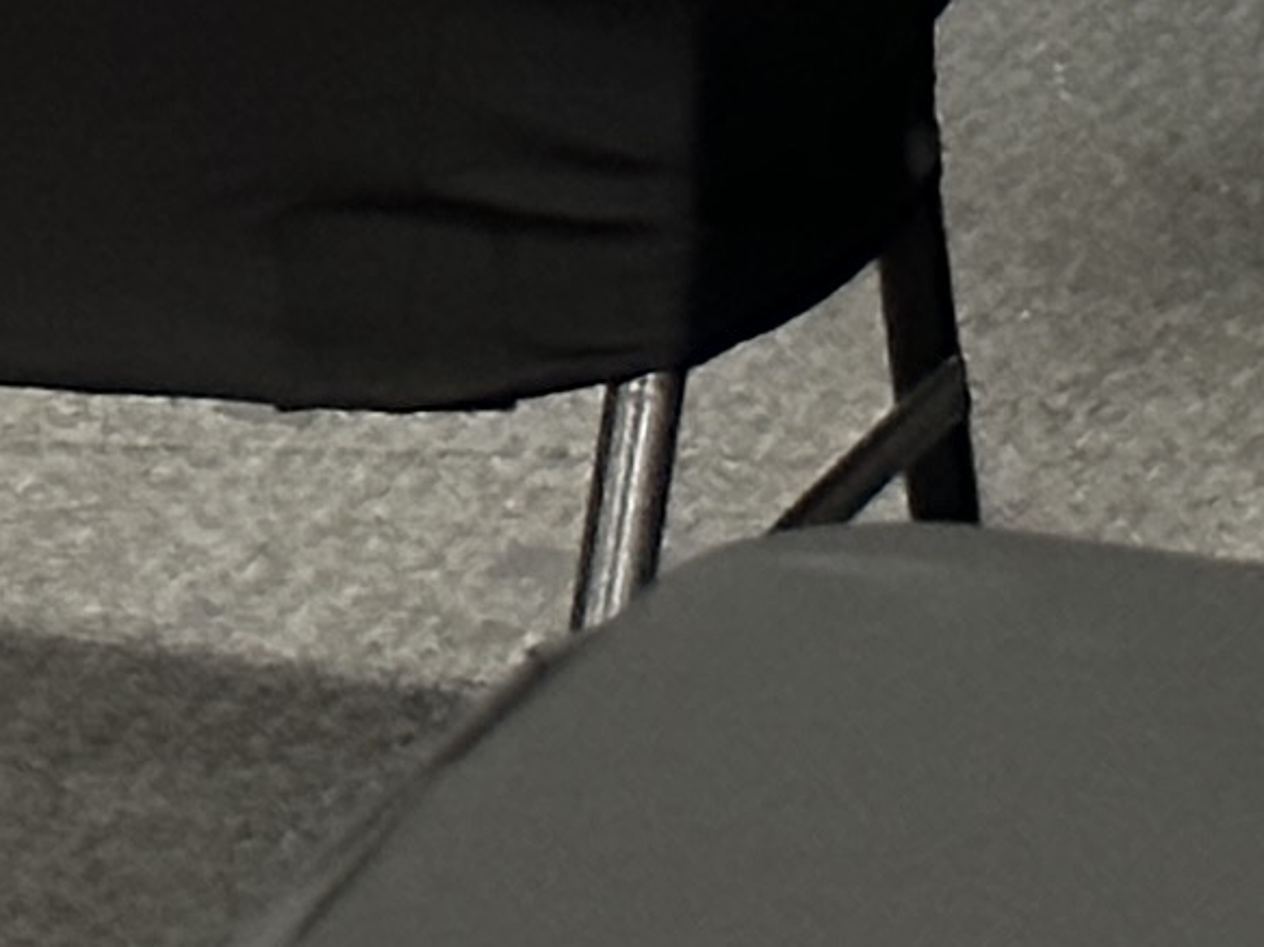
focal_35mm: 332
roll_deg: -1.0
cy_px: -1718
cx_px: -384
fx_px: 12120
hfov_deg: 5.9
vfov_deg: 4.3
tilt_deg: -7.2
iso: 640
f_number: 1.78
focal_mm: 6.86
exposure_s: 1/24
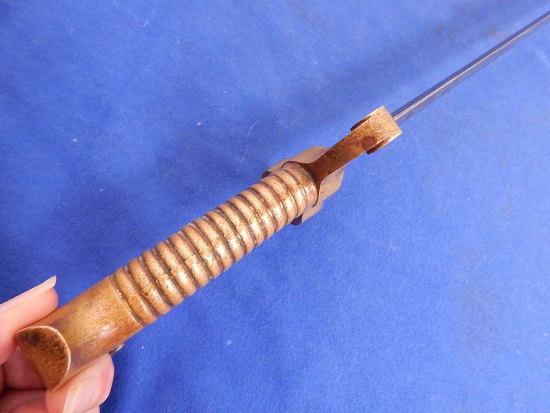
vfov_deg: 61.1
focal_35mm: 22
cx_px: 275
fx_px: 350
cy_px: 206
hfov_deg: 76.4
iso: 400
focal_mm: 4
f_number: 3
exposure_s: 1/10
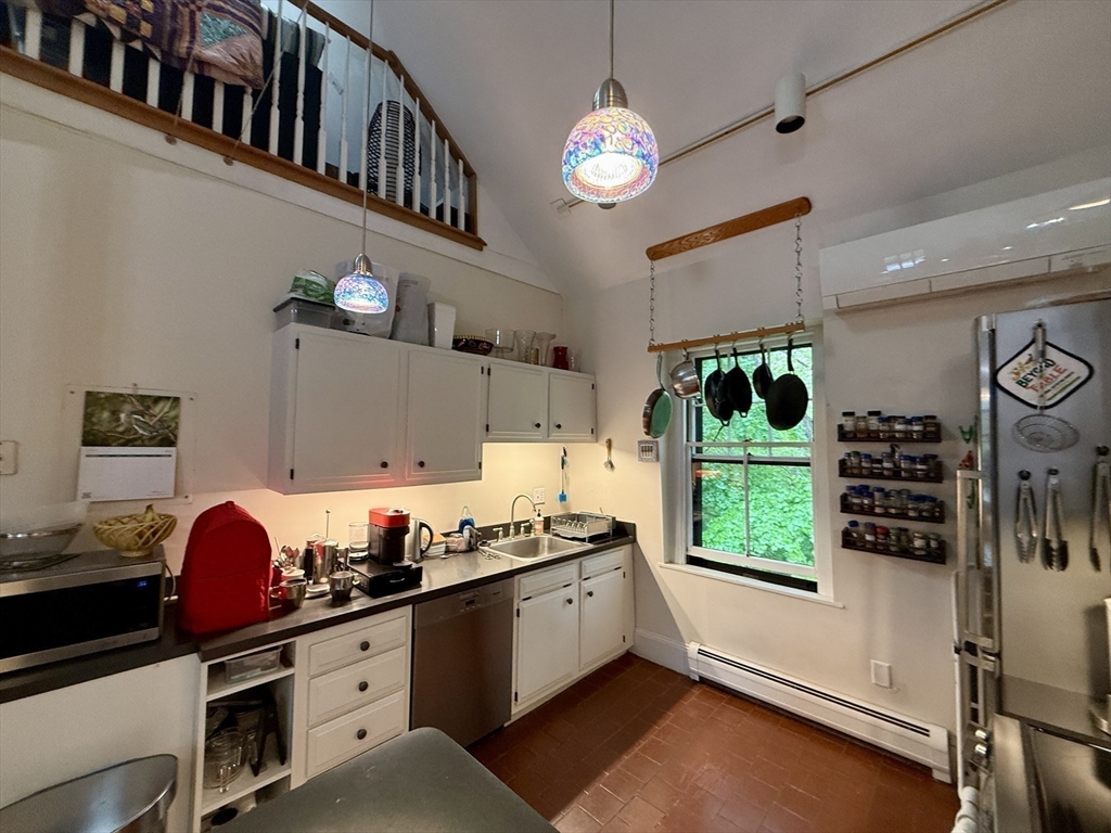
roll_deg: -0.6
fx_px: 449
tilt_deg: +3.5
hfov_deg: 102.1
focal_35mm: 14
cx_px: 556
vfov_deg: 85.7
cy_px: 416
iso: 250
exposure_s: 1/60
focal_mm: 2.22
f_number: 2.2
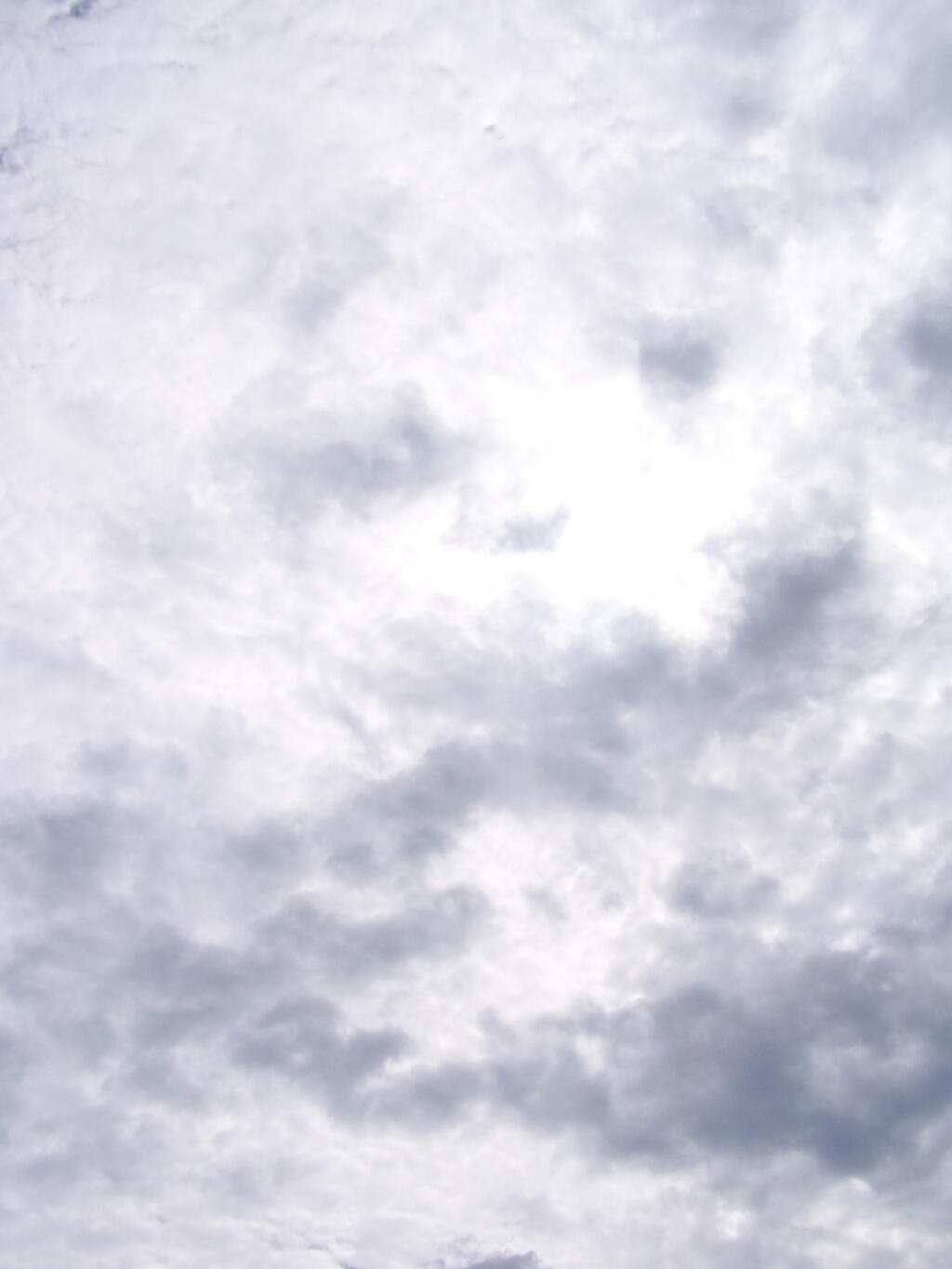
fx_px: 1393
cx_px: 476
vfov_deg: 49.0
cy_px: 634
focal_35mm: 38
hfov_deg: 37.7
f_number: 5.6
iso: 80
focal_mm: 6.3
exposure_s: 1/1600
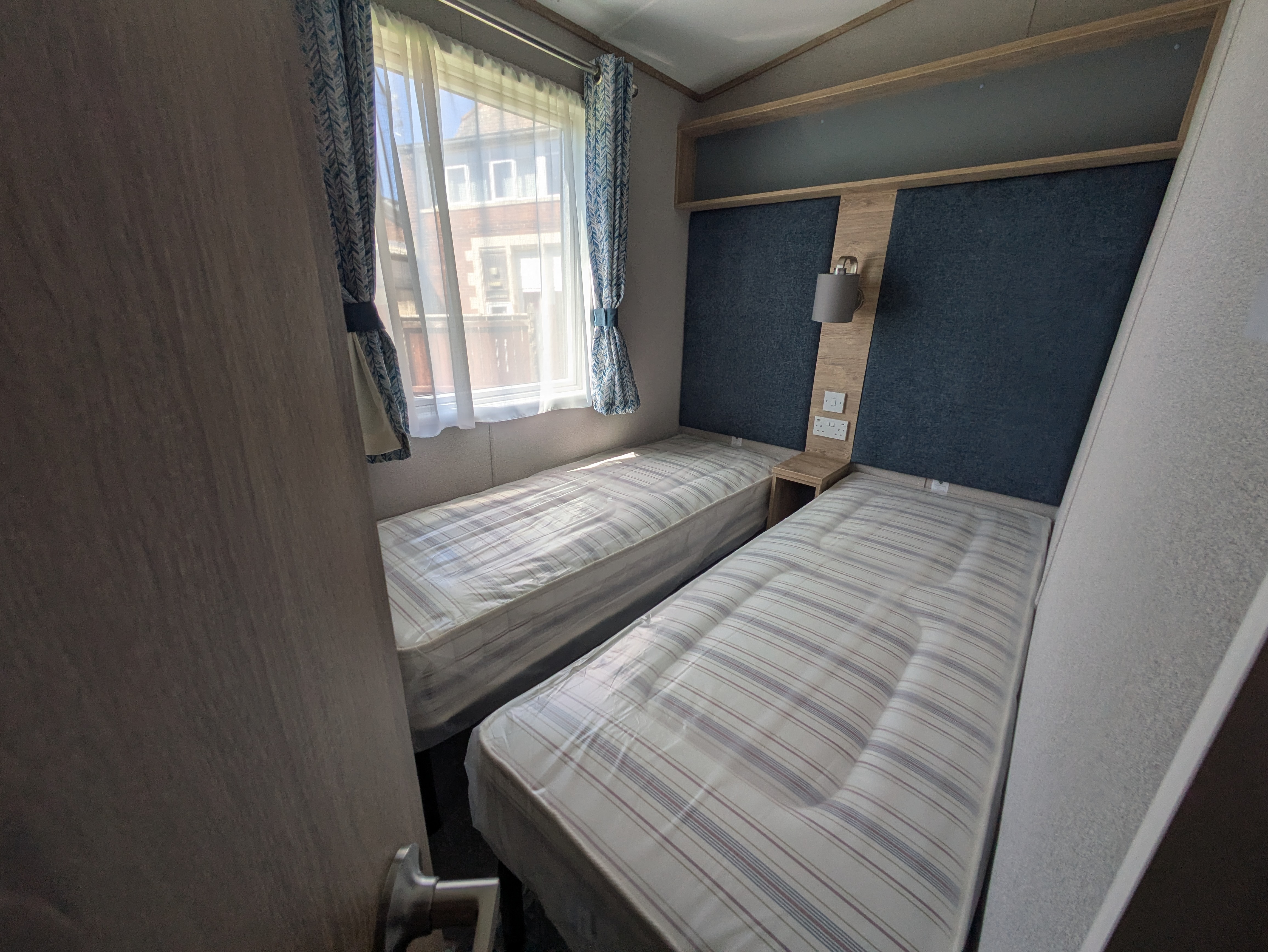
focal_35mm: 14
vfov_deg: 85.7
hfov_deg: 102.0
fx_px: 513
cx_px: 634
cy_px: 476
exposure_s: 1/220
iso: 42
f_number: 2.2
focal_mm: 1.83
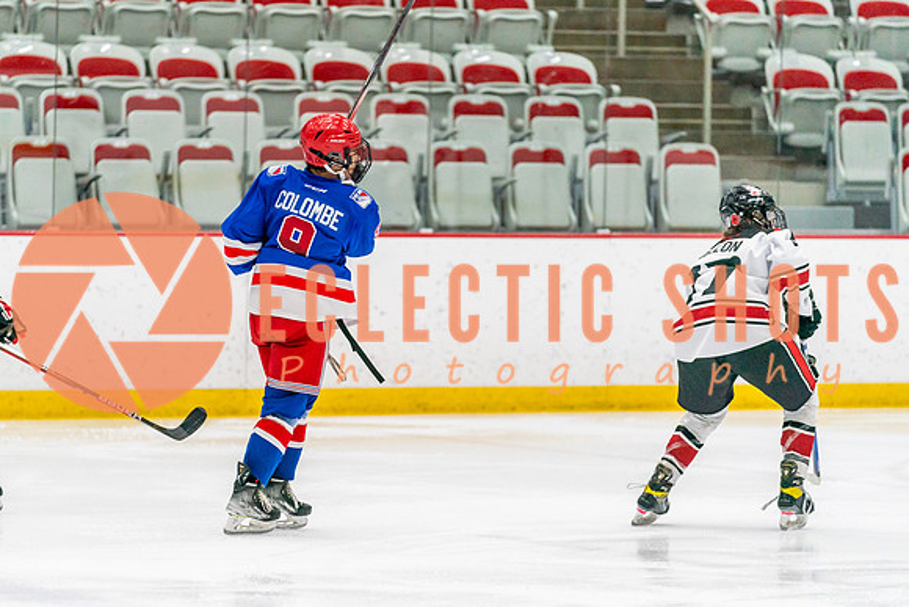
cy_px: 367
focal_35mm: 227
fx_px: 5722
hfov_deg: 9.1
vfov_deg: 6.1
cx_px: 337
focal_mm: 179
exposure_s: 1/1250
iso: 3200
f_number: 2.8
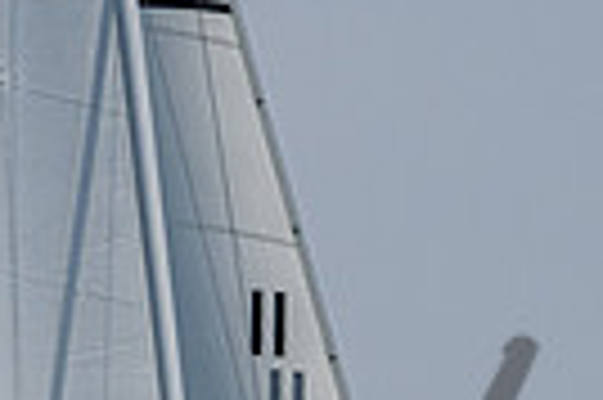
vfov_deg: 0.9
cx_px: 285
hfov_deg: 1.3
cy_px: 772
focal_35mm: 1560
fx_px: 26098
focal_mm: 260
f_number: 8
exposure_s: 1/3200
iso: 400
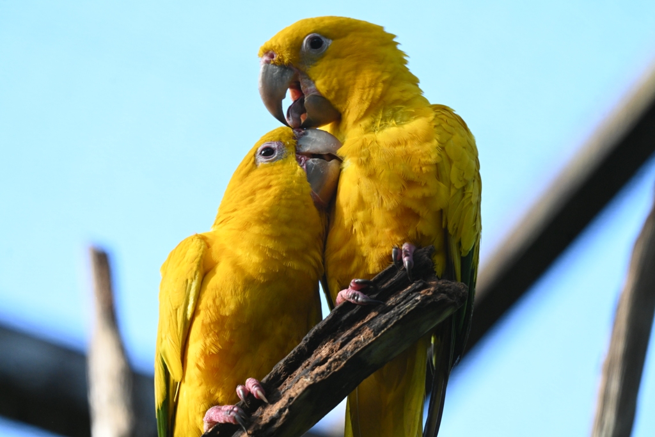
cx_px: 328
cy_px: 218
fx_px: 5277
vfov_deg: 4.7
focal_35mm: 290
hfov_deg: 7.1
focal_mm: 290
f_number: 6
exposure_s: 1/1250
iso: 3200
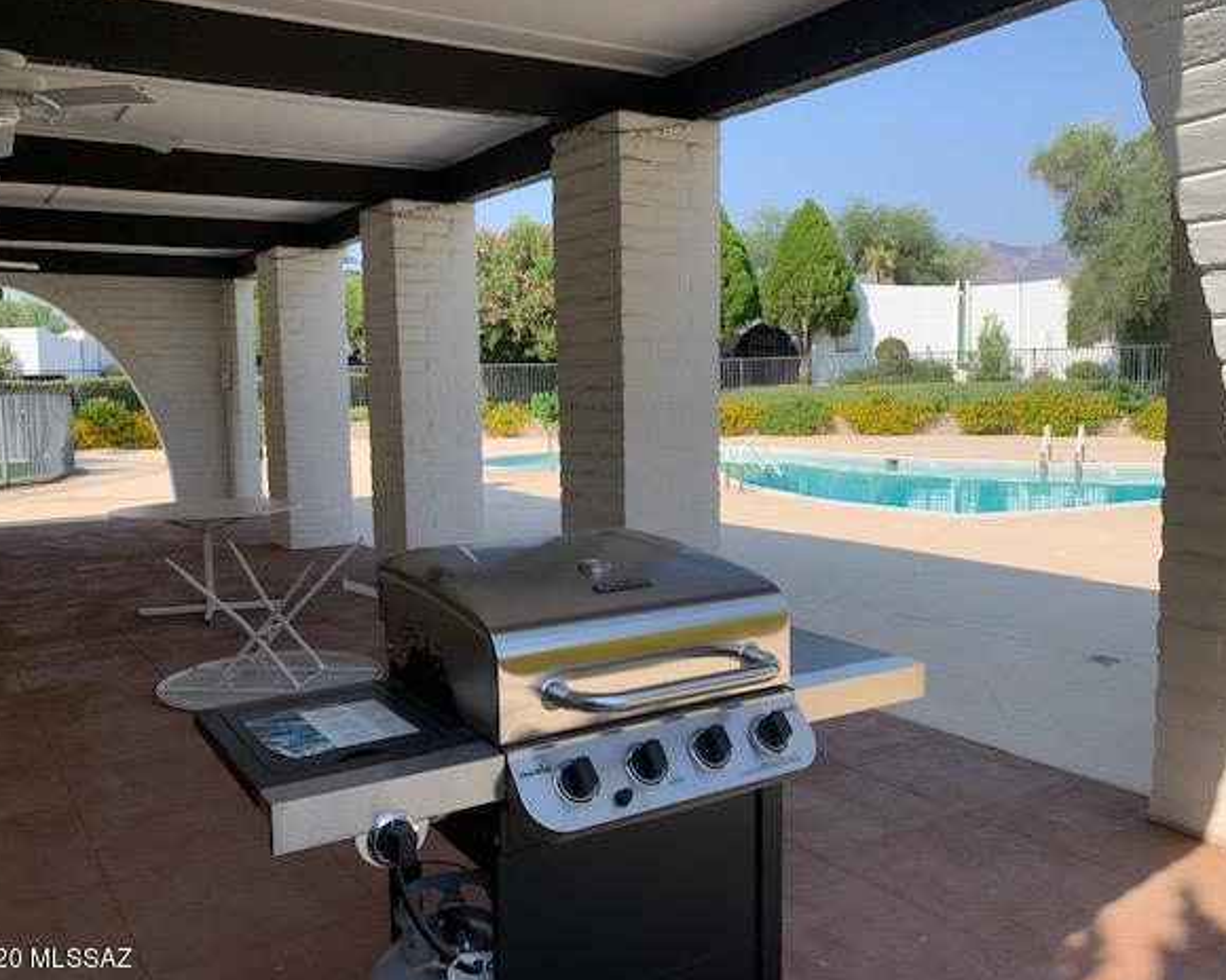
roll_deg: +0.3
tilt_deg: -6.3
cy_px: 494
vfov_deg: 51.5
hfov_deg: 62.2
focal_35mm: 28
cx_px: 609
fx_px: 1016
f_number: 1.8
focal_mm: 4.25
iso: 25
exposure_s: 1/1235
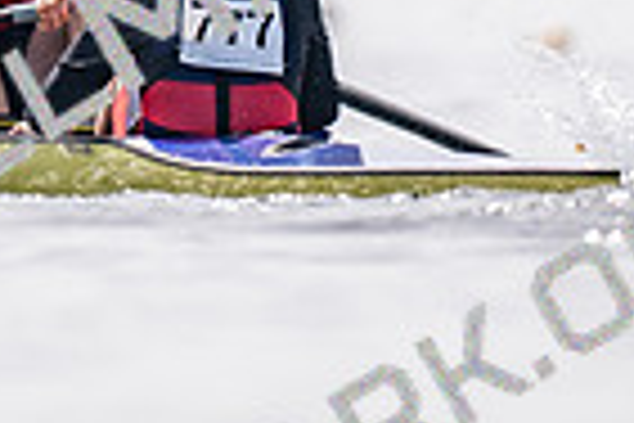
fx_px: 65367
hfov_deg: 0.6
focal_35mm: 3712
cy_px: -104
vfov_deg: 0.4
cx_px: -603
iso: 140
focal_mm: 600
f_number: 4
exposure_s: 1/2500
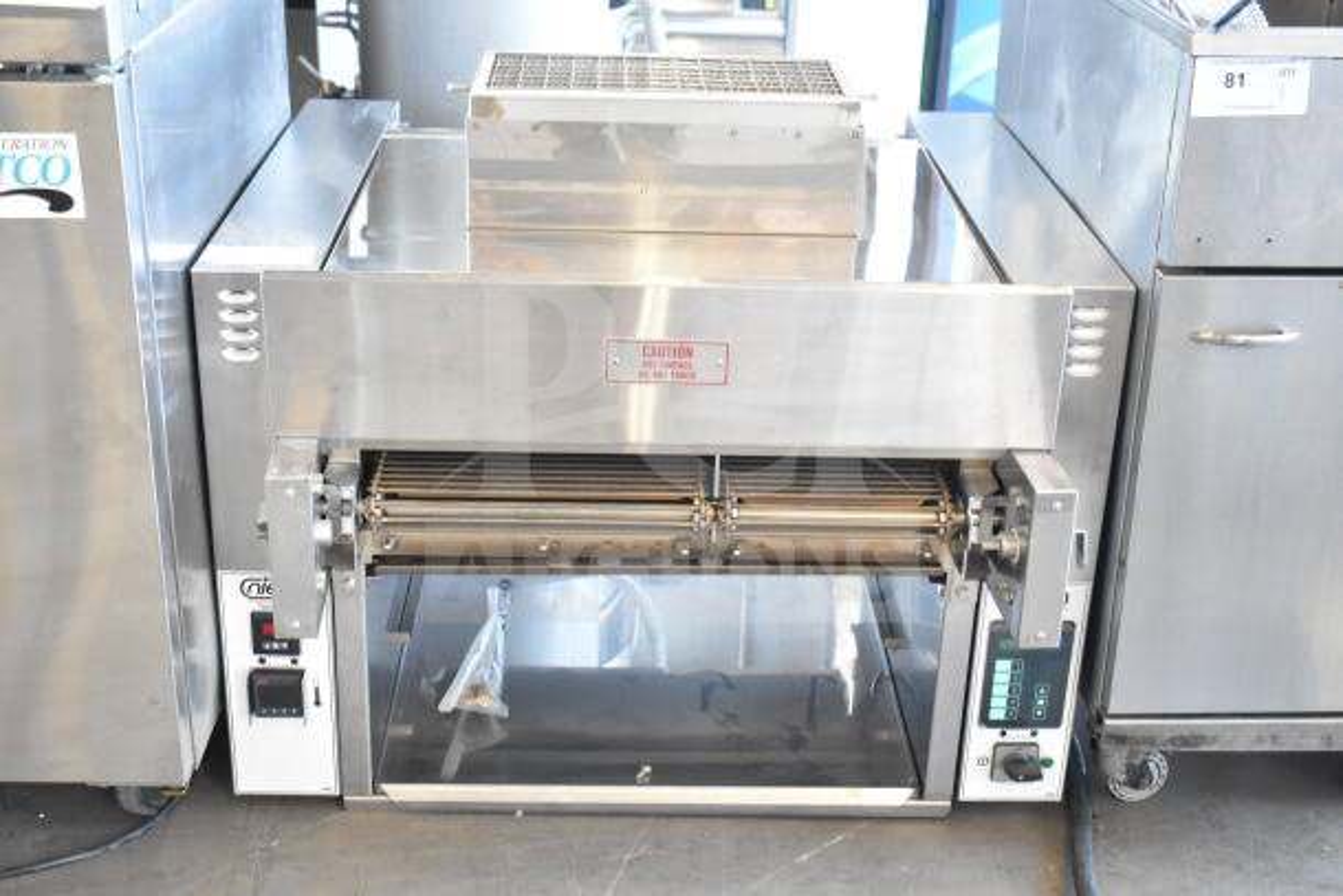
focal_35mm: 46
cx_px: 672
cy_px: 448
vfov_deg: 29.0
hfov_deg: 42.3
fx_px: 1735
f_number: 4.2
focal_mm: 31
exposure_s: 1/50
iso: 2200
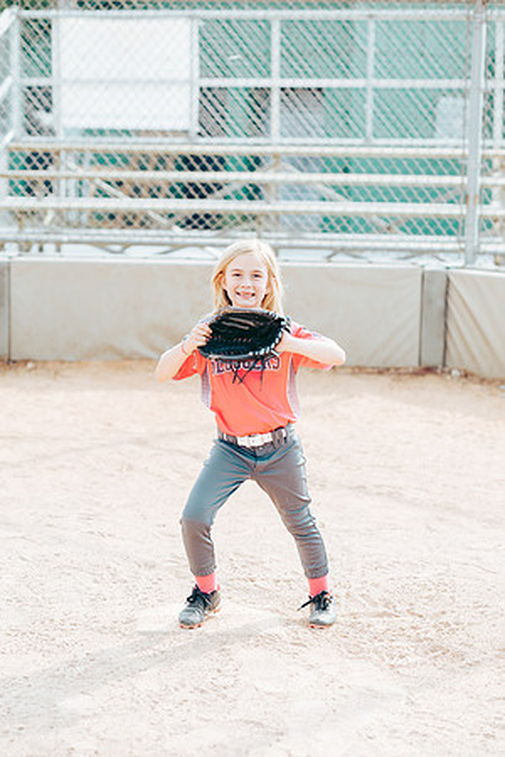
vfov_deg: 23.9
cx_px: 252
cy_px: 378
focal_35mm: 85
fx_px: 1788
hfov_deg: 16.1
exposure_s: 1/1000
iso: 160
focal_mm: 85
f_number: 2.8
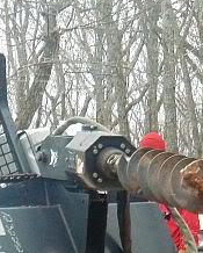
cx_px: -28
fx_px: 2331
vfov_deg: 6.2
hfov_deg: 5.0
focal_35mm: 311
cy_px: 279
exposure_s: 1/80
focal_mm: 15.3
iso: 320
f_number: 4.9
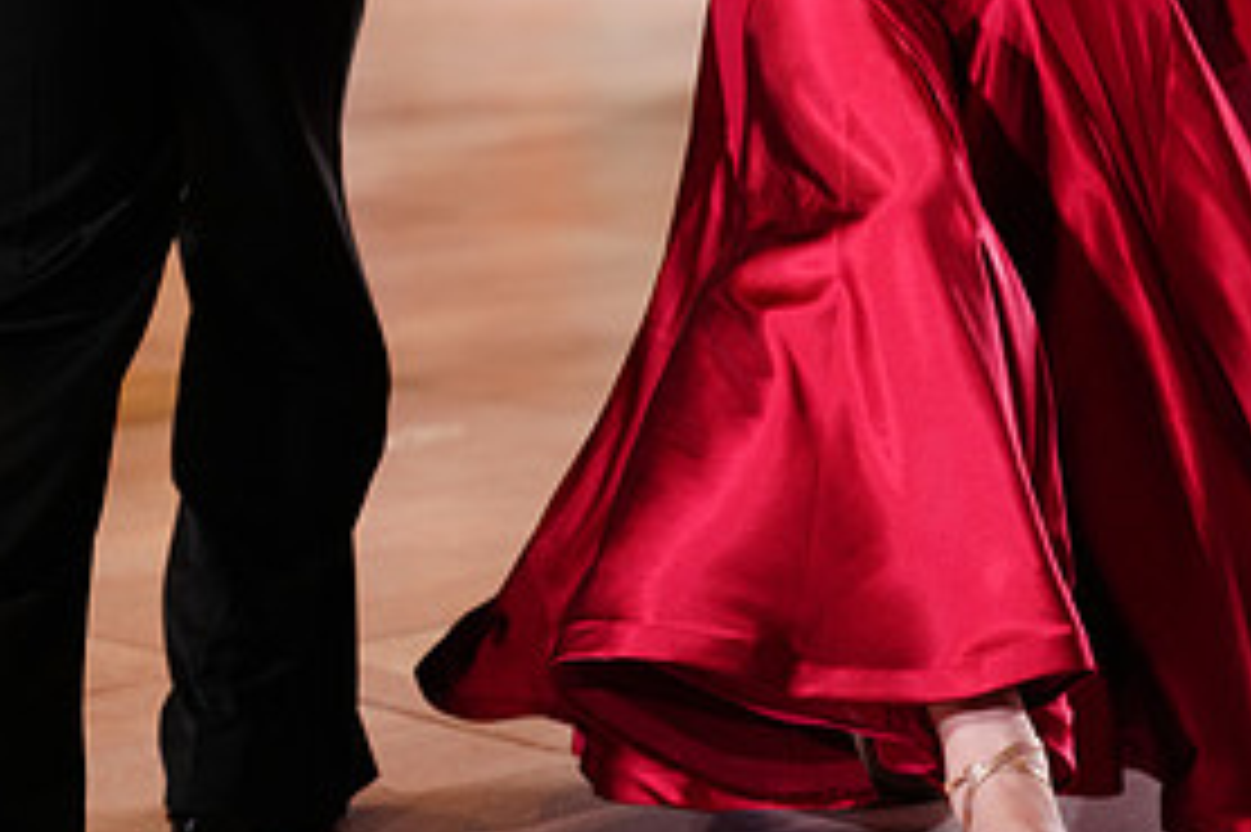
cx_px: 502
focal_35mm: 146
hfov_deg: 14.1
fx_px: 5070
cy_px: -288
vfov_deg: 9.2
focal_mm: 70
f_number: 2.8
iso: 2000
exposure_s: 1/640
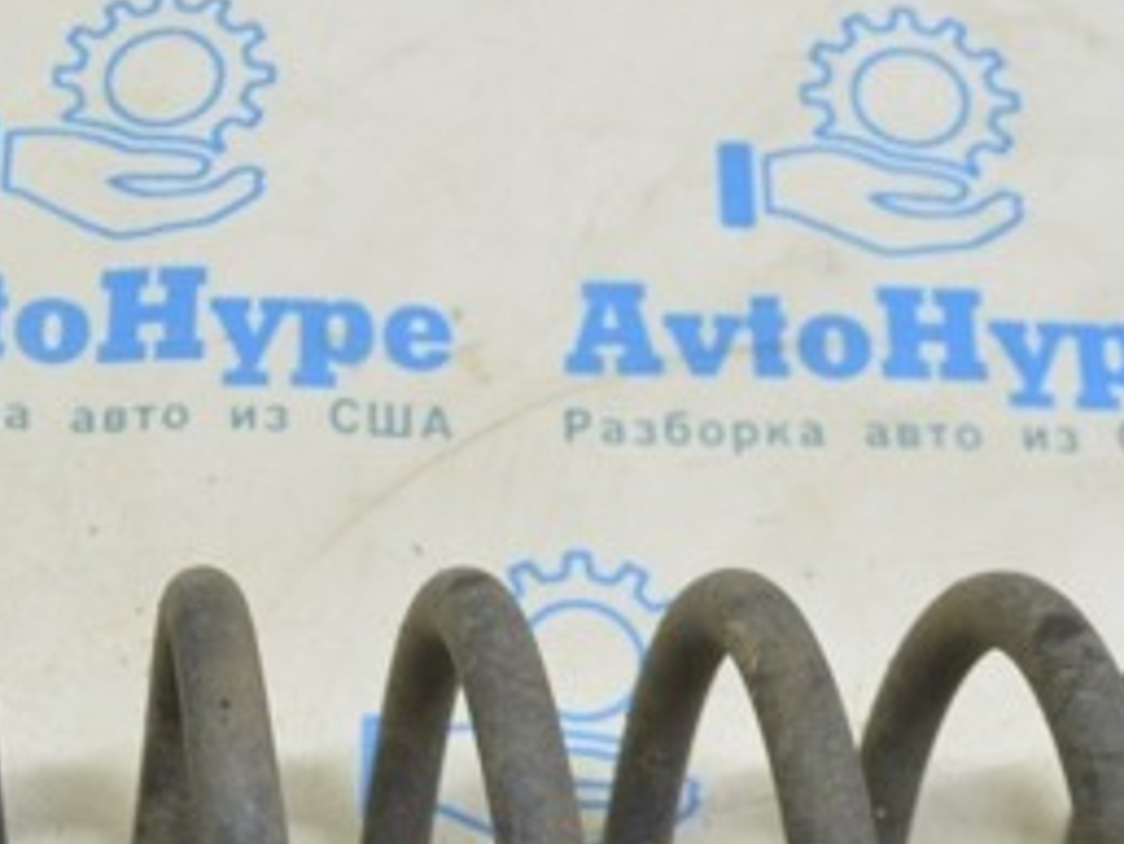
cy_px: 802
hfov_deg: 25.7
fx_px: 2443
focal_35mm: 75
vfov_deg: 19.2
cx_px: 337
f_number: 5.6
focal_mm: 21
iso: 400
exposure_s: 1/20
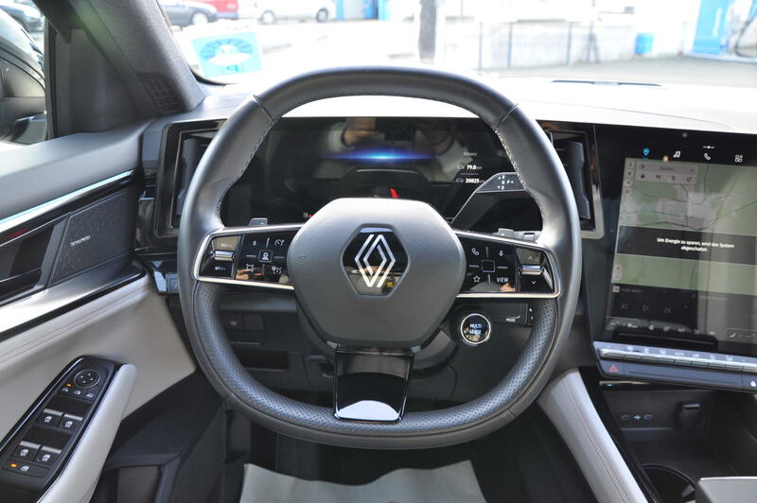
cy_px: 252
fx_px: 567
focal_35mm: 27
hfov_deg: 67.4
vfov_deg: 47.9
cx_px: 378
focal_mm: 18
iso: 640
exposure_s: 1/60
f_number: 4
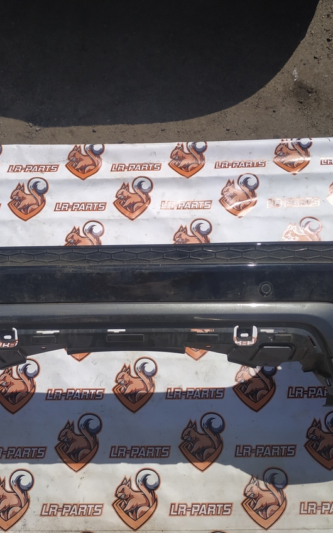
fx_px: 523
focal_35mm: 36
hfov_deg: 35.2
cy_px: 264
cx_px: 136
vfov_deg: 54.0
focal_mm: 3.94
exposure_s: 1/4973
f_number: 1.9
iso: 100
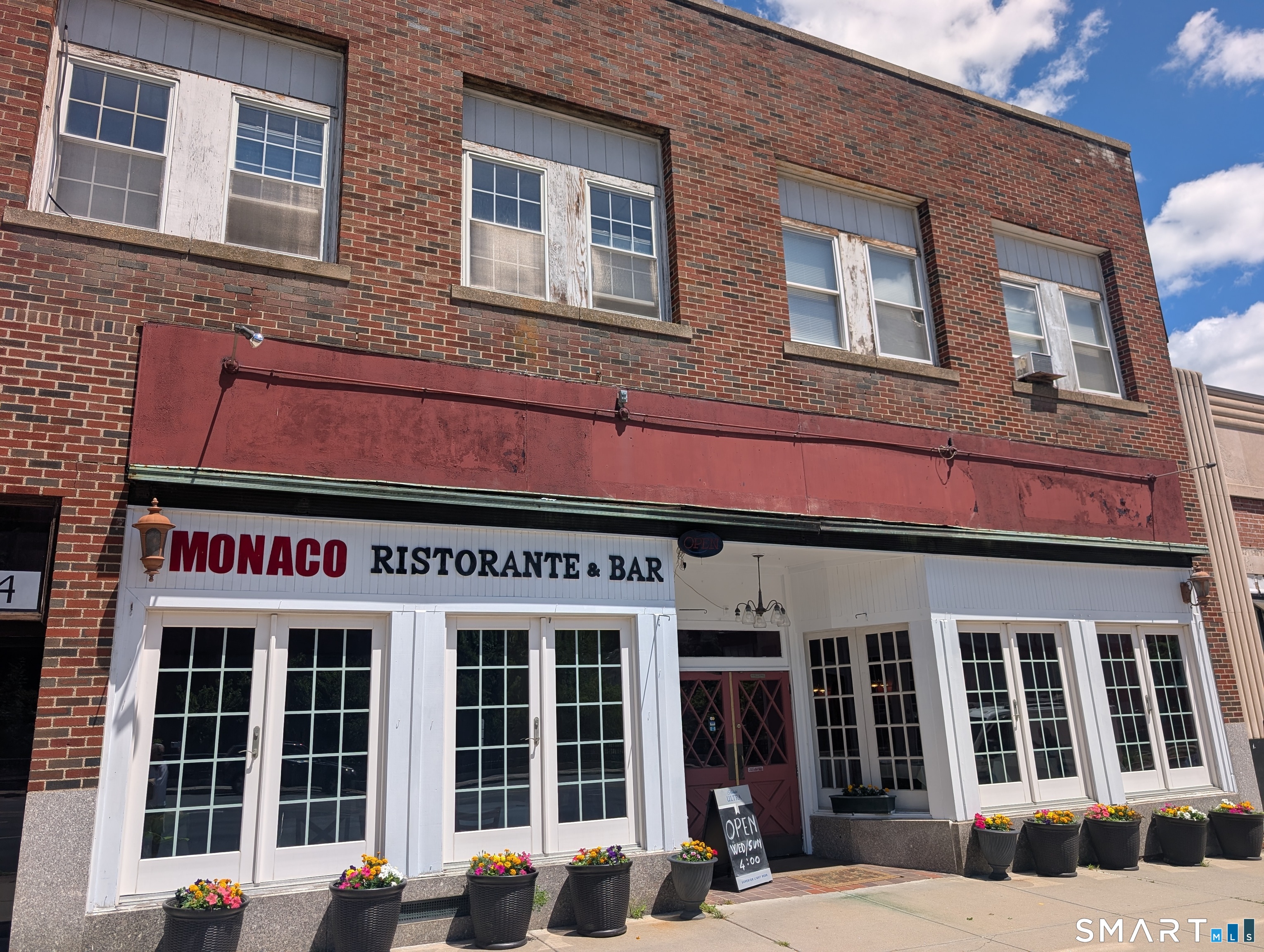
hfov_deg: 71.5
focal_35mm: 24
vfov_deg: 56.9
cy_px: 476
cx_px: 632
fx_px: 878
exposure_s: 1/1541
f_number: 1.68
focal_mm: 6.9
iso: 21
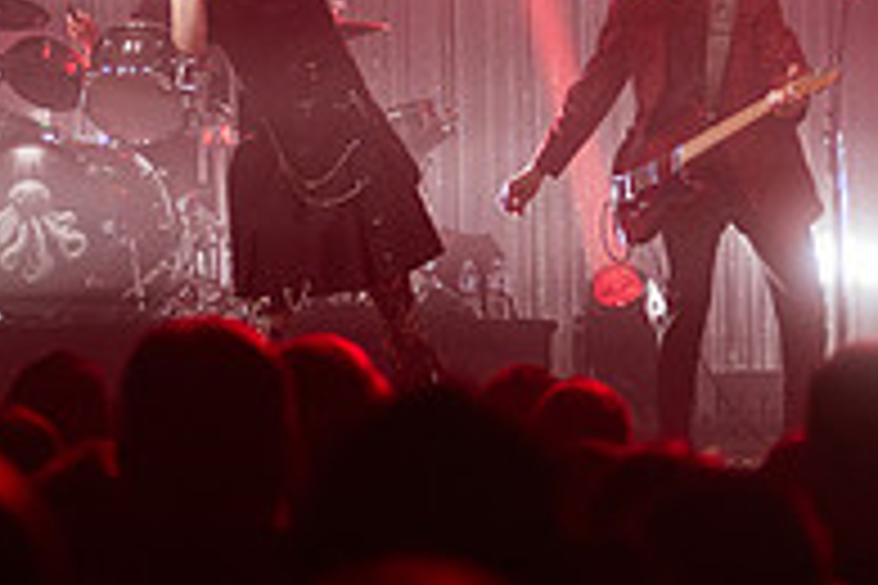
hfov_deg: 8.1
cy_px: -199
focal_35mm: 254
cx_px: 231
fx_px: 6194
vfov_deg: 5.4
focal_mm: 80
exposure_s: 1/400
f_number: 3.2
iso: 2500
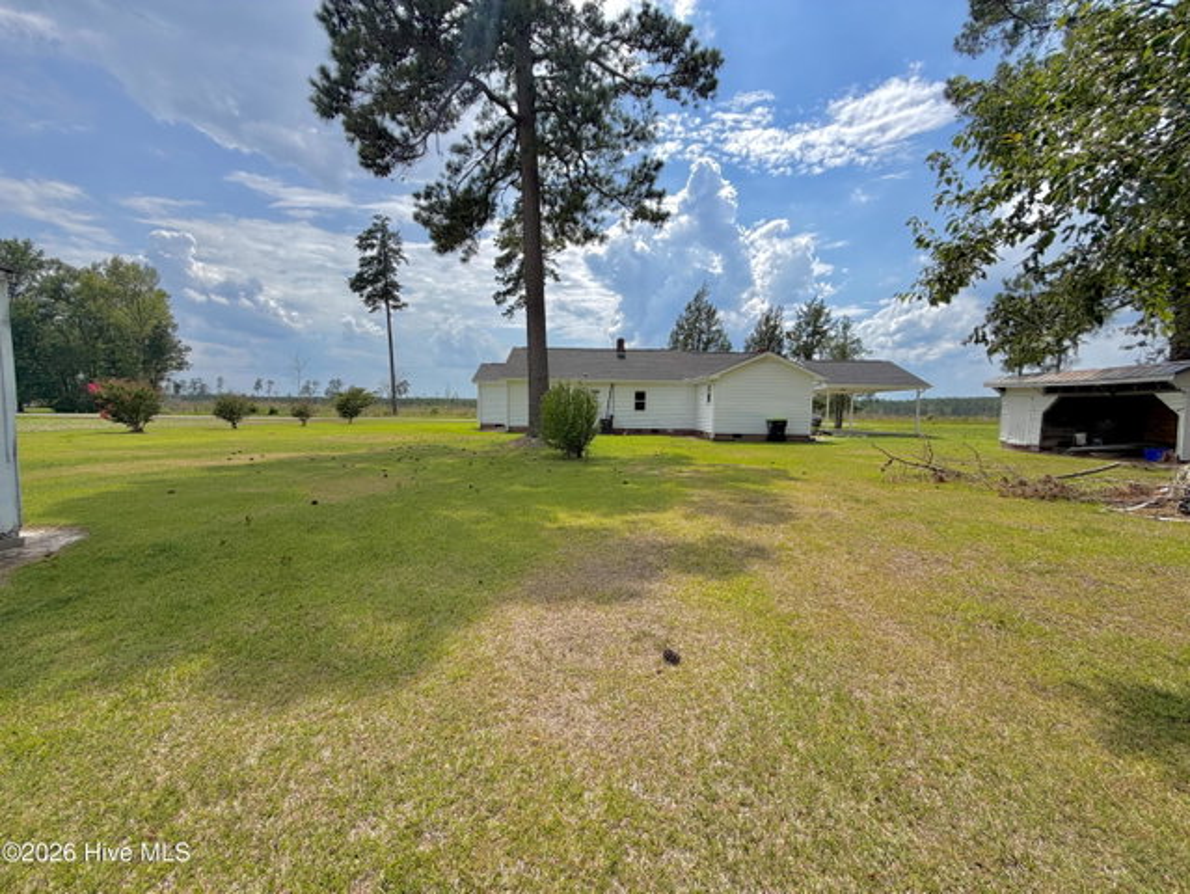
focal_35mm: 14
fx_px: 482
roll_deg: +0.1
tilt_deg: -4.2
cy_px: 447
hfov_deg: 102.0
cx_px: 595
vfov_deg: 85.7
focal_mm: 2.22
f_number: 2.2
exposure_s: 1/1339
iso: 20
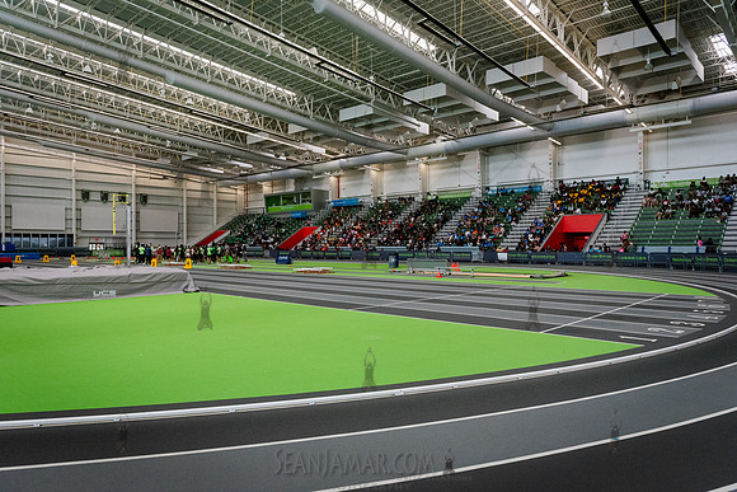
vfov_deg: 53.2
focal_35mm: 24
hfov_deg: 73.7
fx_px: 491
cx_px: 368
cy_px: 246
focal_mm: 24
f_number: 4.5
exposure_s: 1/1600
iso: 6400
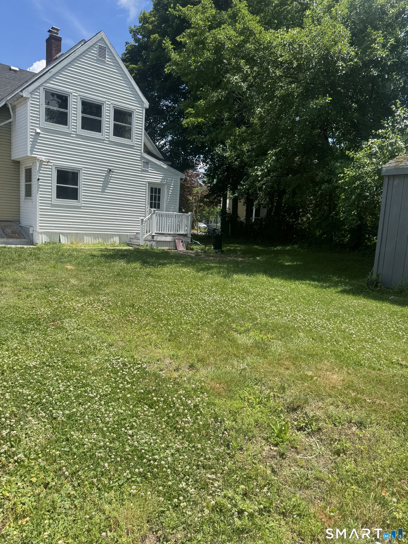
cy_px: 272
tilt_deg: -7.3
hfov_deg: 56.8
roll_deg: -1.6
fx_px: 377
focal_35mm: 24
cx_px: 204
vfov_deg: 71.6
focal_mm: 6.76
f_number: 1.78
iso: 80
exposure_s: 1/2833
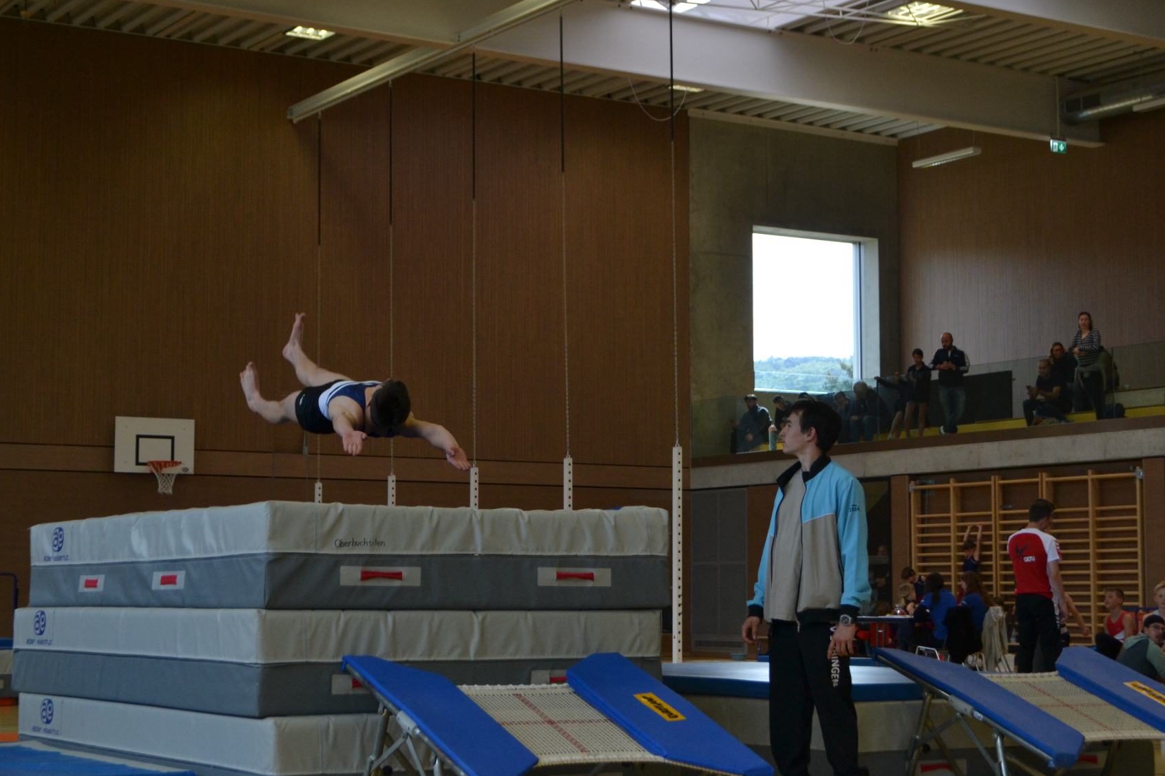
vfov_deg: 19.7
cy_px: 340
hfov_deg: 29.2
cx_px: 622
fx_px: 2233
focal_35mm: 69
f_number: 5
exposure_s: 1/500
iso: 560
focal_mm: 38
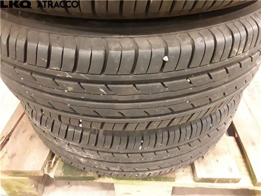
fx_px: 211
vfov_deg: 49.7
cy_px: 98
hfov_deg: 63.4
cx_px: 130
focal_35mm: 28
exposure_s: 1/25
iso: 400
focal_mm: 2.91
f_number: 1.9
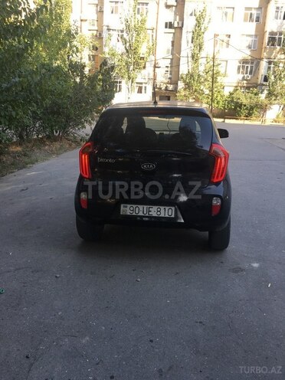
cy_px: 190
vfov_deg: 61.7
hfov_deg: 48.2
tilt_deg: -15.3
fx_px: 318
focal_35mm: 29
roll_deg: -1.8
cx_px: 142
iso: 25
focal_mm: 4.15
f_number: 2.2
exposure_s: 1/228
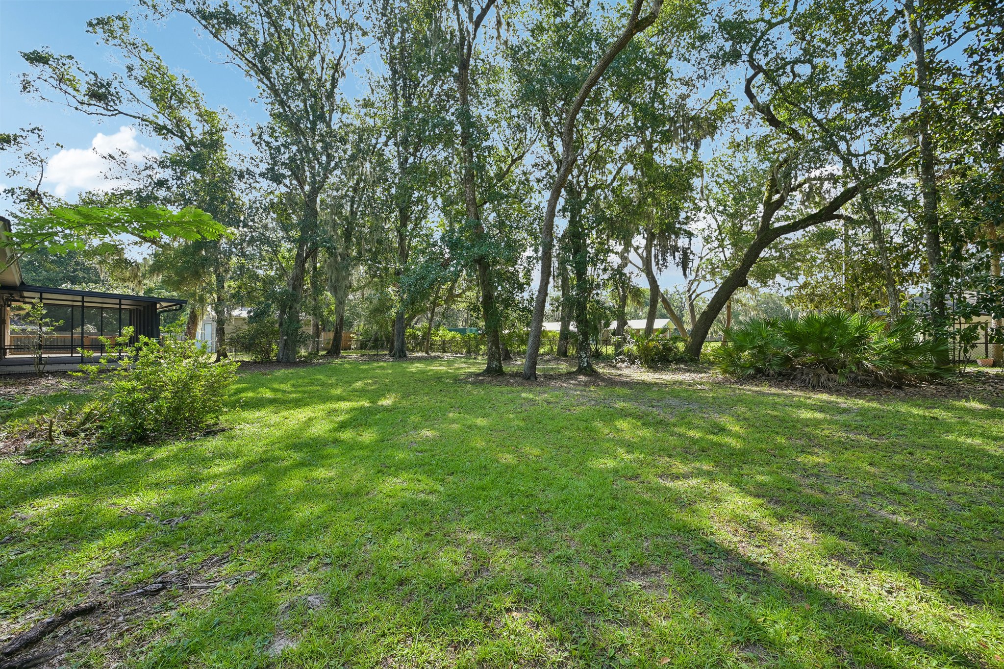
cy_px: 334
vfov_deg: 81.2
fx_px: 390
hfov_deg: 104.3
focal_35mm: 14
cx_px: 502
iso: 100
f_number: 8
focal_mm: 14
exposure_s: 1/45
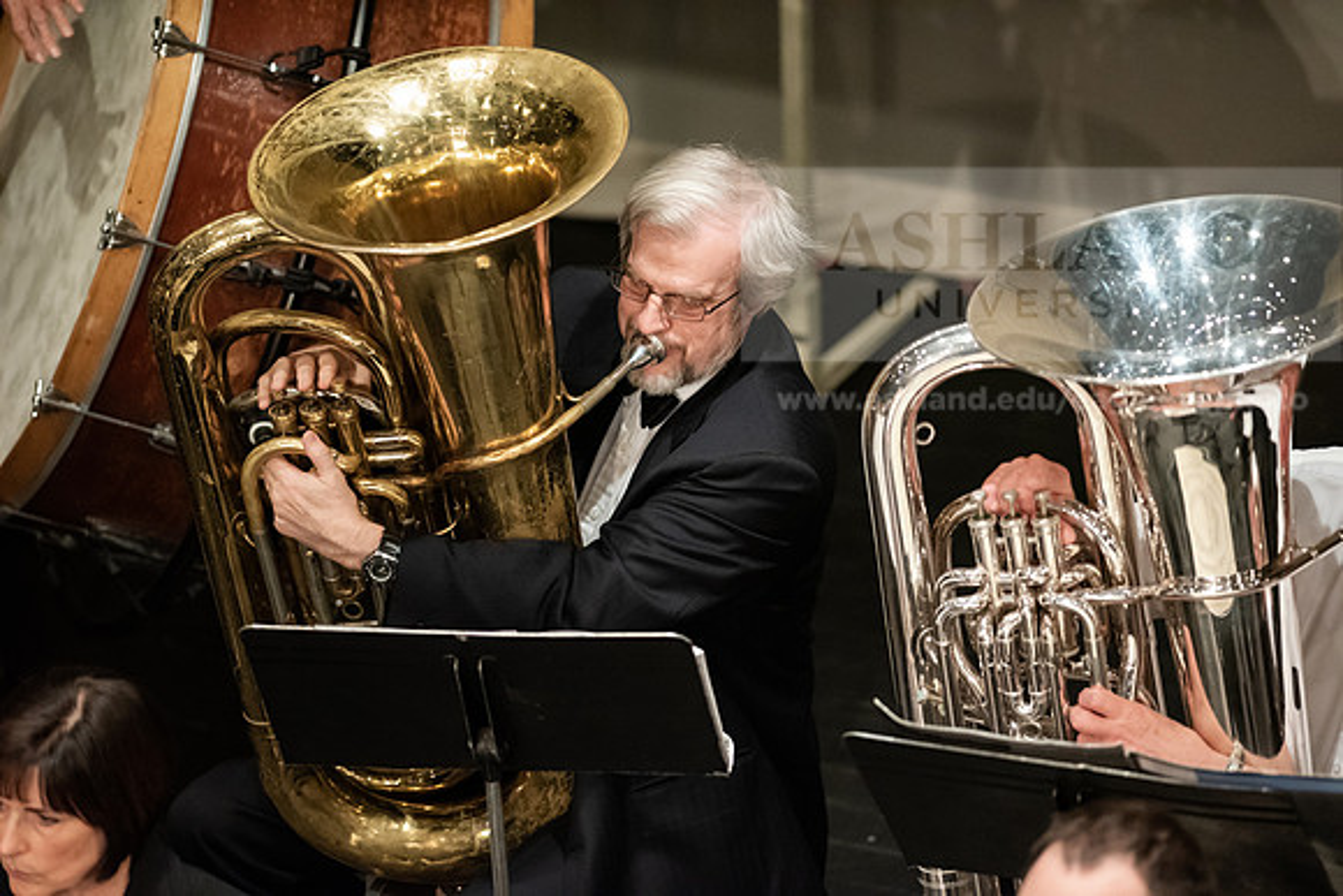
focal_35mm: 300
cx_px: 672
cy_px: 448
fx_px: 11194
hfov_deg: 6.9
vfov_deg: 4.6
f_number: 3.2
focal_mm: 300
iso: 5000
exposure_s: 1/320
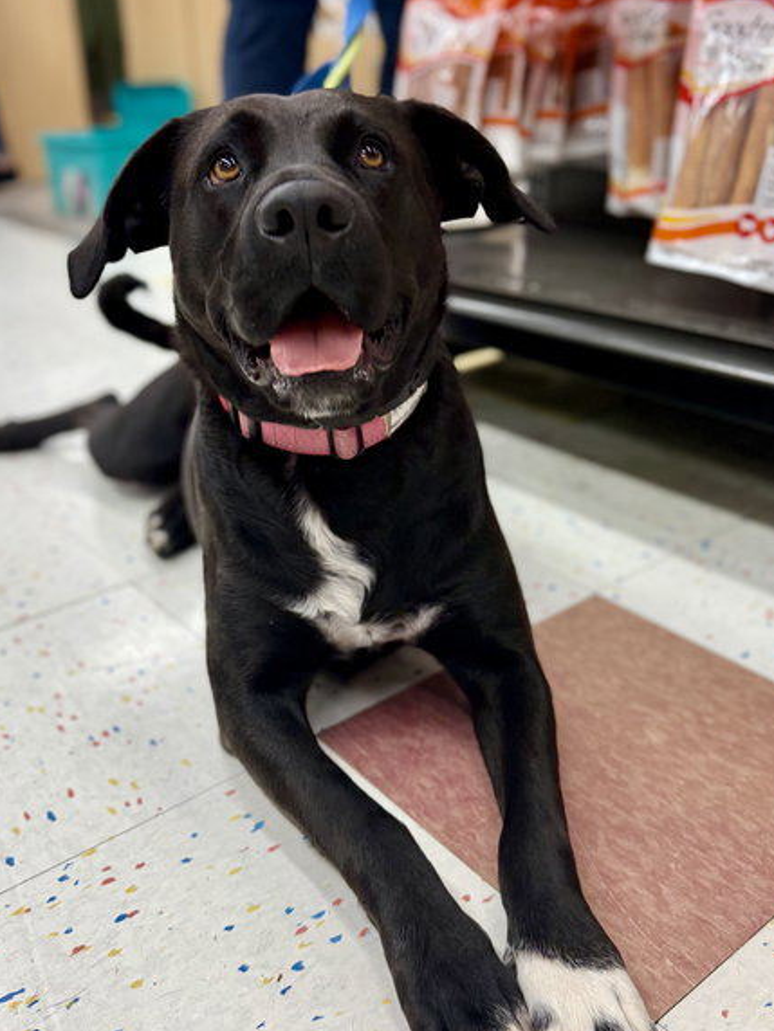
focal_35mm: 28
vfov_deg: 63.4
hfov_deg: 49.7
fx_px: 835
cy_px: 552
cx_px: 357
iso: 160
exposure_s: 1/120
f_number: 1.78
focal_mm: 6.76
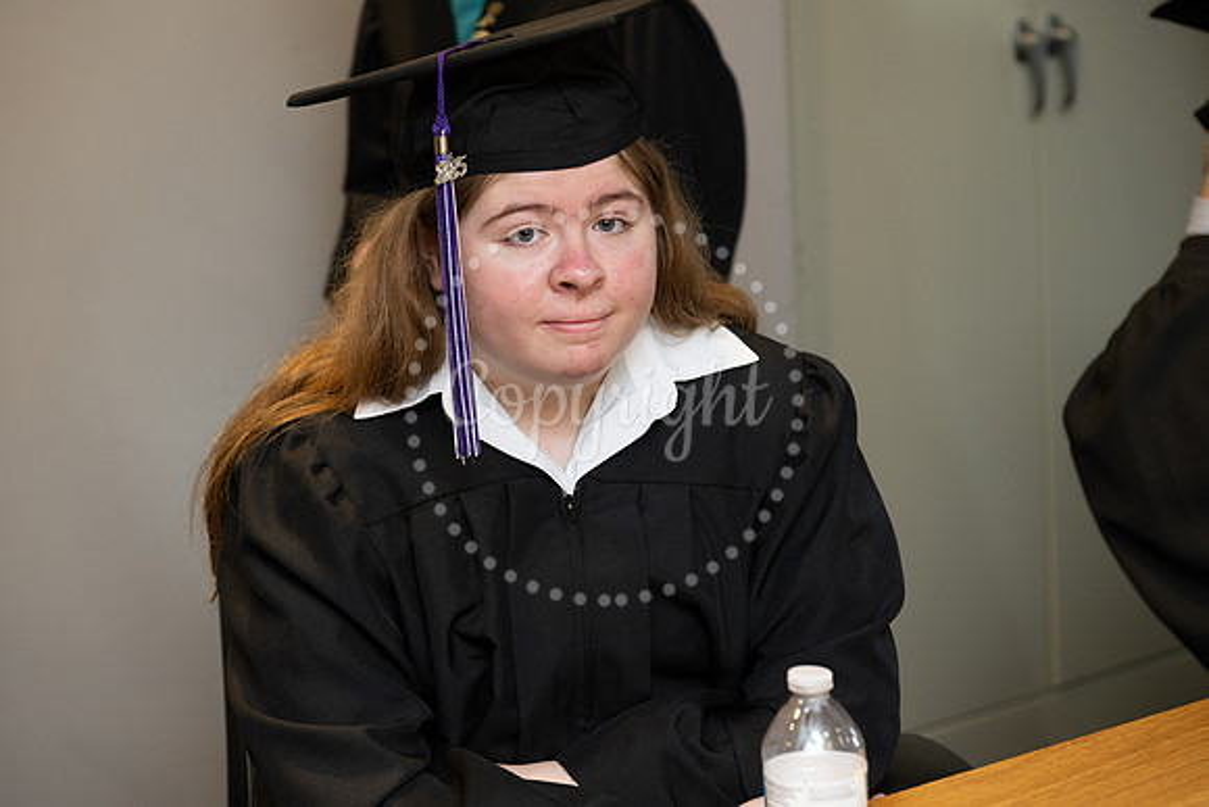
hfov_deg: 23.6
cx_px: 604
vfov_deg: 15.9
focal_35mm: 86
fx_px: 2889
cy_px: 404
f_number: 5
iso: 1000
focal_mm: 86
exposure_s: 1/125
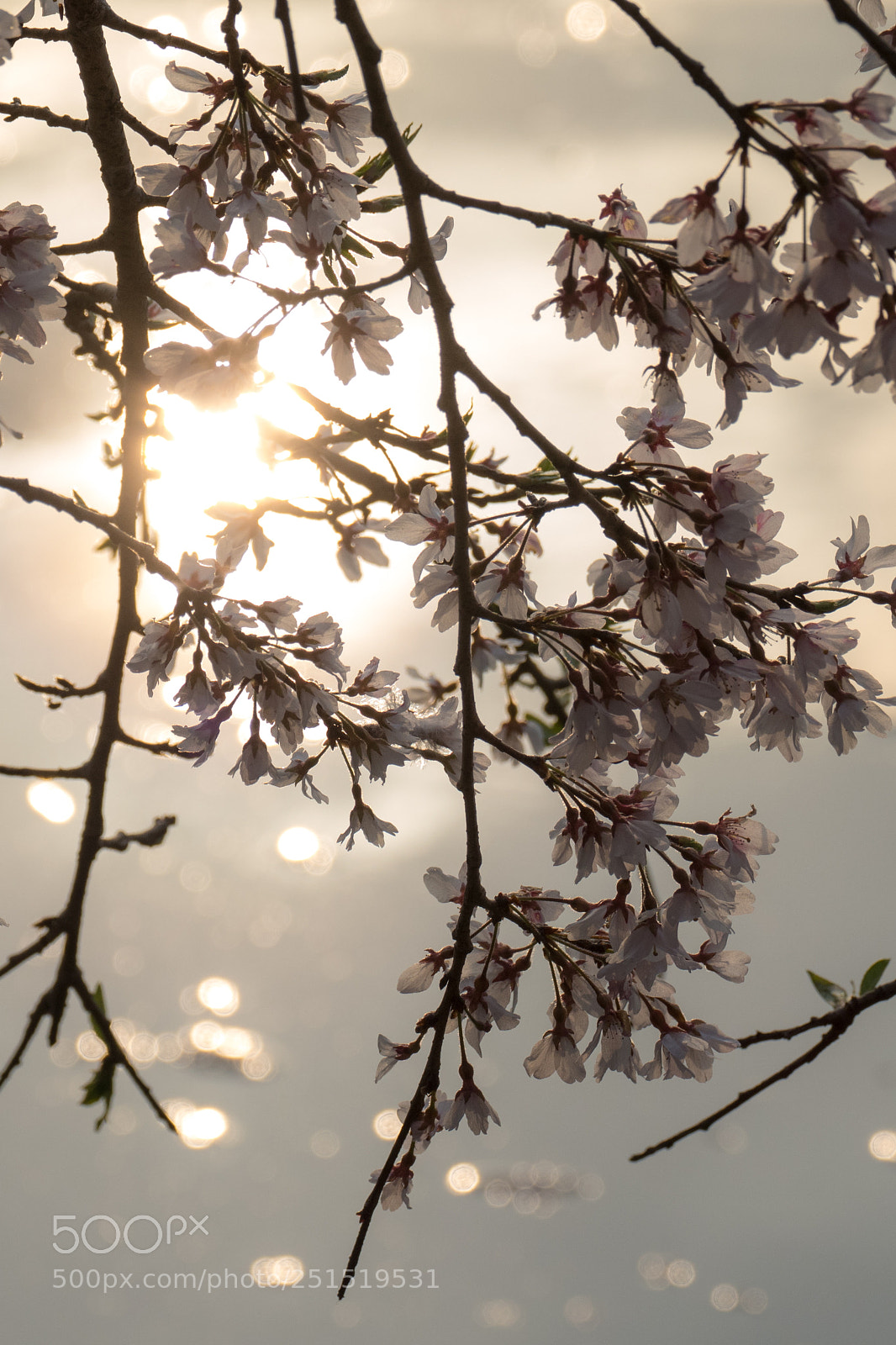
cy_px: 672
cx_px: 448
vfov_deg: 10.3
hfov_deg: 6.9
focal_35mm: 200
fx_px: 7469
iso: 125
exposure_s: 1/1250
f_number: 5
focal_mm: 73
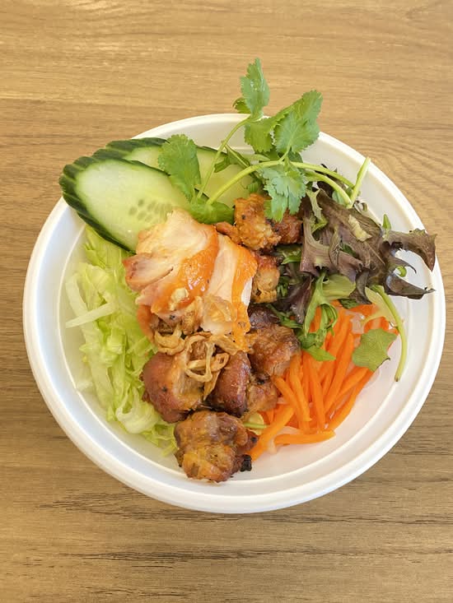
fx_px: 454
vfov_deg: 67.3
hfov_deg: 53.1
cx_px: 226
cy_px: 302
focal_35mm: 26
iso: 125
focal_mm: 4.25
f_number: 1.8
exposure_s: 1/60
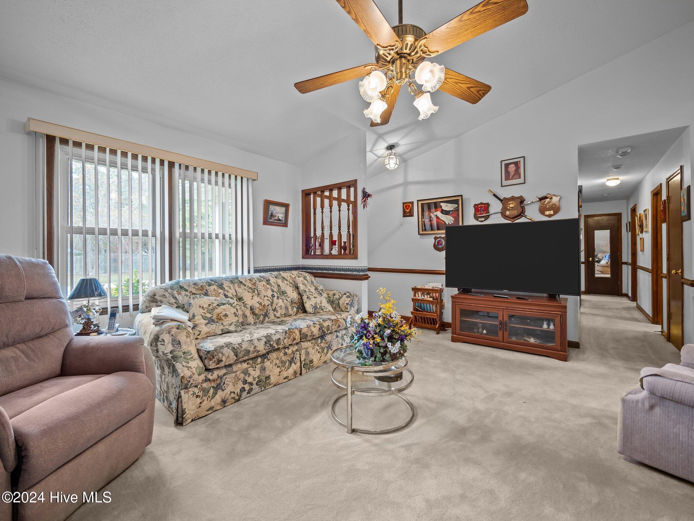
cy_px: 260
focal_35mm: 14
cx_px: 347
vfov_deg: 85.7
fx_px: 281
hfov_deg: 102.1
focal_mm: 7
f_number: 4
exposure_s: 1/5
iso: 200
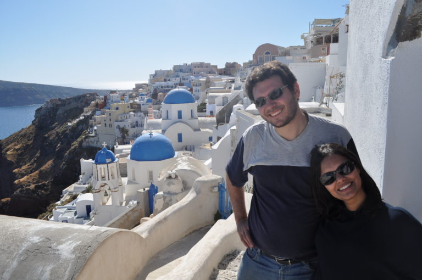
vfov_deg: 47.8
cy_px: 140
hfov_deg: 67.4
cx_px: 211
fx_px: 316
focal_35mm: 27
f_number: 8
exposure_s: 1/640
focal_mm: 18
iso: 200
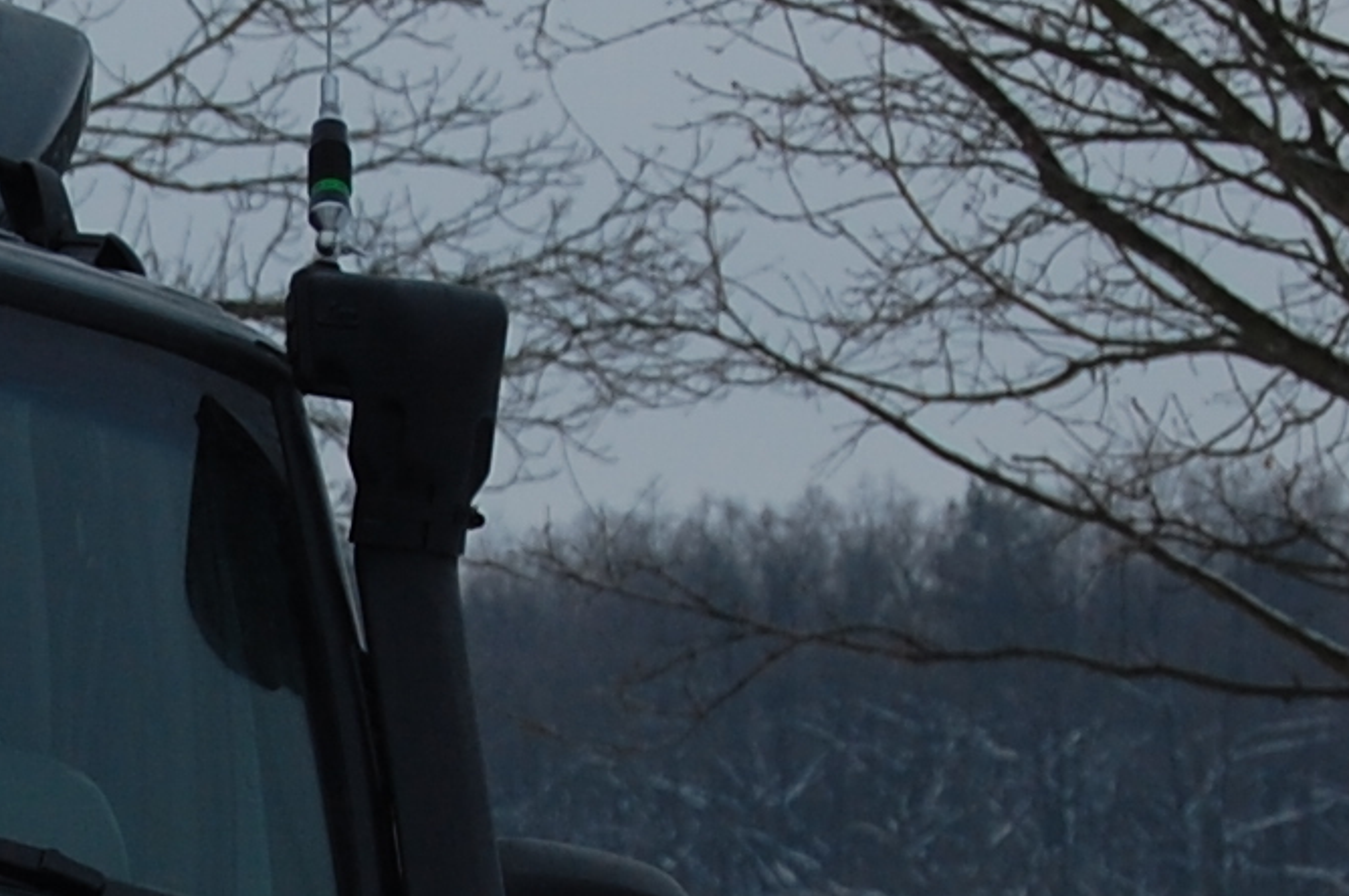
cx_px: -592
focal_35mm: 371
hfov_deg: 5.5
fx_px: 13898
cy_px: 1211
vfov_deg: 3.7
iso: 200
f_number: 6.3
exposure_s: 1/160
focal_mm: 55
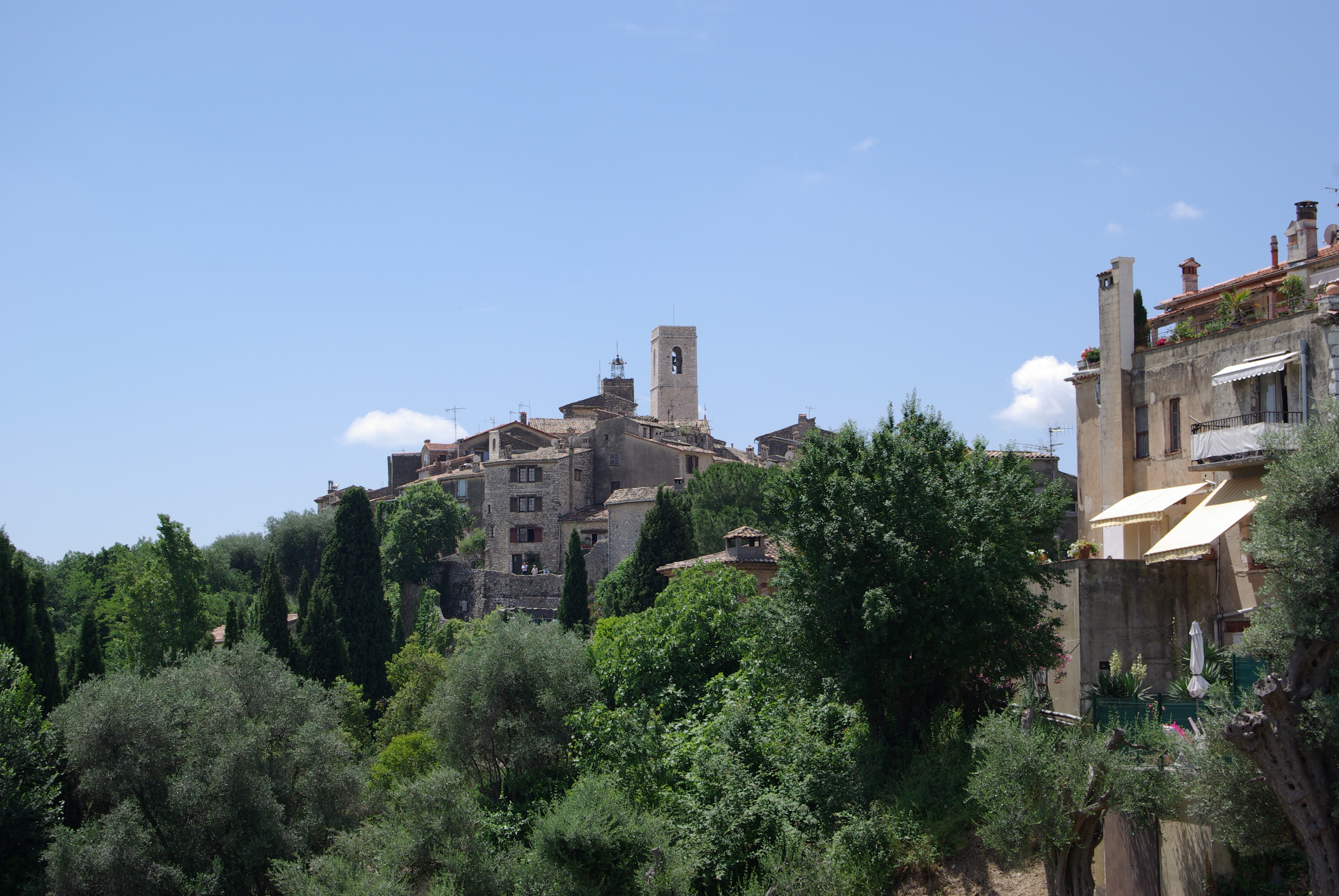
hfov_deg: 29.8
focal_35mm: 68
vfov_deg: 20.2
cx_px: 670
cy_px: 448
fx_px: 2514
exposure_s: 1/250
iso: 100
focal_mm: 45
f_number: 8
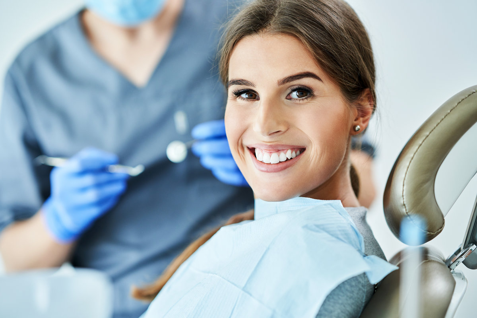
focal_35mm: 85
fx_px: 1126
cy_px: 159
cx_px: 238
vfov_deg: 16.1
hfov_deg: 23.9
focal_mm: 85
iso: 400
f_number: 2
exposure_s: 1/320
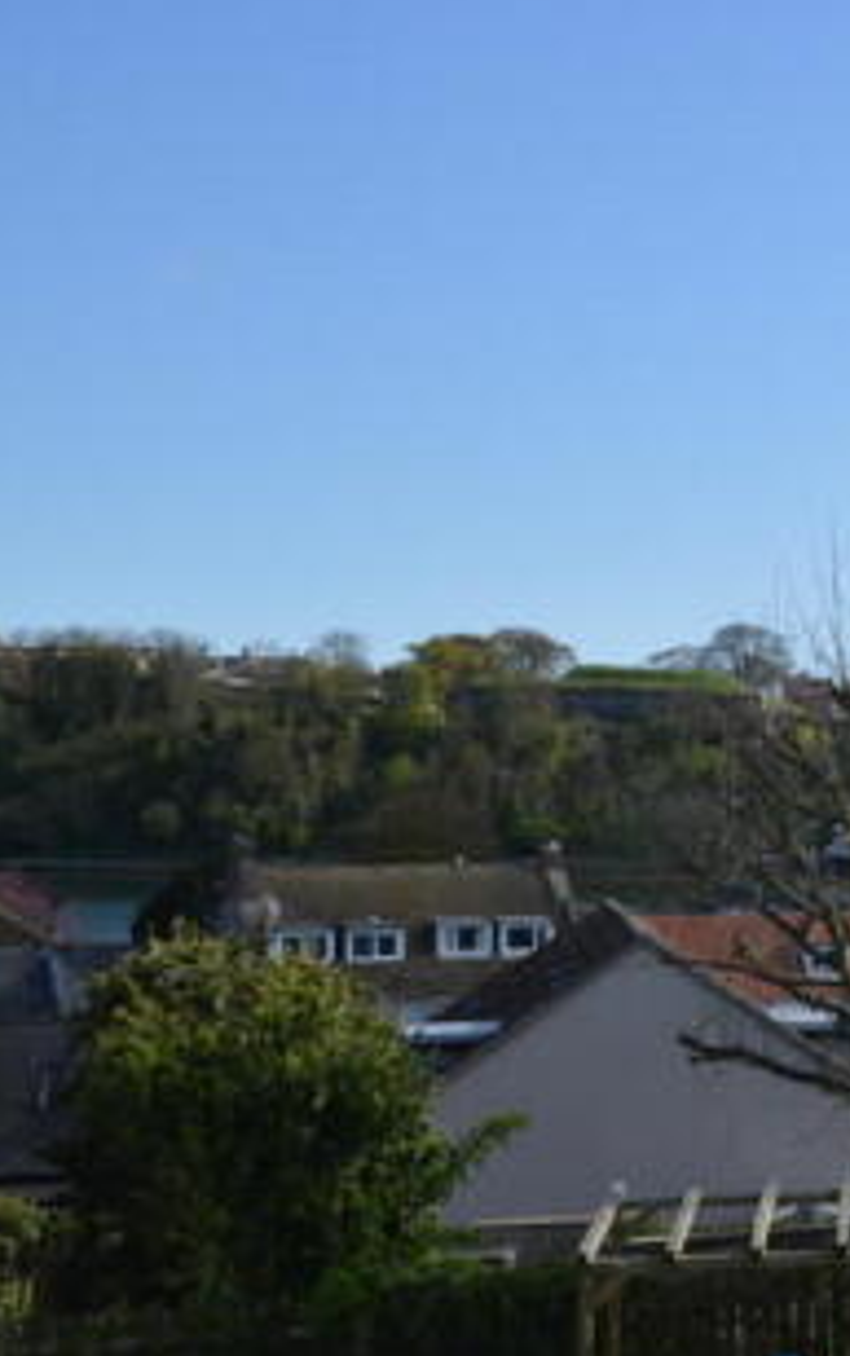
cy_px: 784
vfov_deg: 31.4
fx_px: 2405
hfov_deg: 17.8
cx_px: 1290
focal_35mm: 65
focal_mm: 20
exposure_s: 1/250
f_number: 8
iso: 100
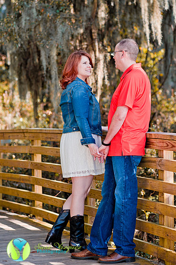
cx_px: 88
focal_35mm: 85
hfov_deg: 16.0
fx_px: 625
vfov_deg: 23.9
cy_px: 132
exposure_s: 1/640
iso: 200
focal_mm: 85
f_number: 2.8
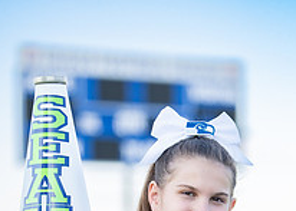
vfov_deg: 7.8
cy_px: 311
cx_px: 253
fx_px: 1513
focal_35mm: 180
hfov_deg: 11.1
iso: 125
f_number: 1.2
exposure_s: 1/3200
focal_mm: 50
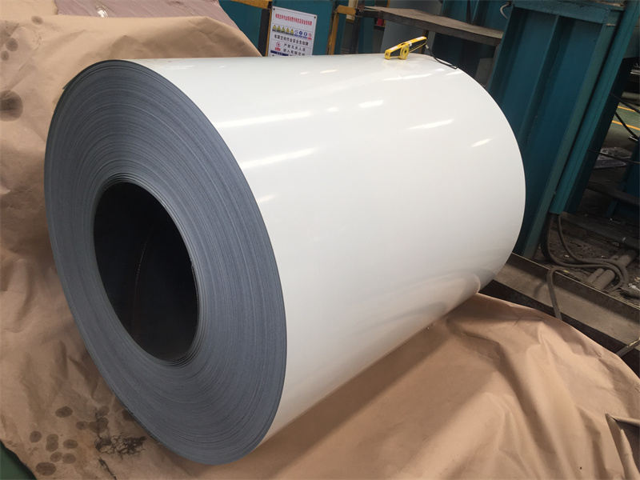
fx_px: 536
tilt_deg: -25.5
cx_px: 320
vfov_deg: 48.2
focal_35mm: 29
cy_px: 240
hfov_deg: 61.7
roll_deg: -9.9
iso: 32
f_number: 2.2
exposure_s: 1/114
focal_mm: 4.15
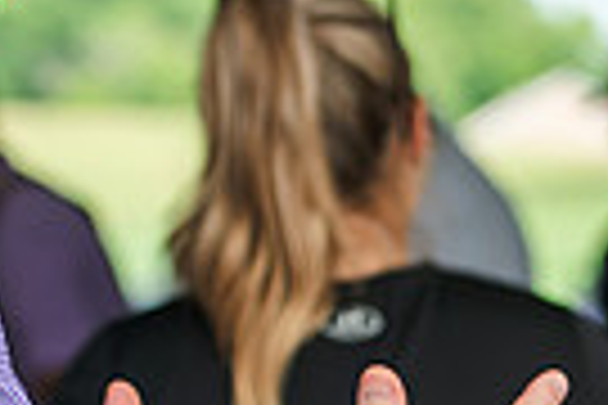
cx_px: 649
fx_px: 5083
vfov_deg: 4.6
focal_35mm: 301
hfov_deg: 6.8
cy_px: 344
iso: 64
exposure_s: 1/320
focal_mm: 70
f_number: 3.2
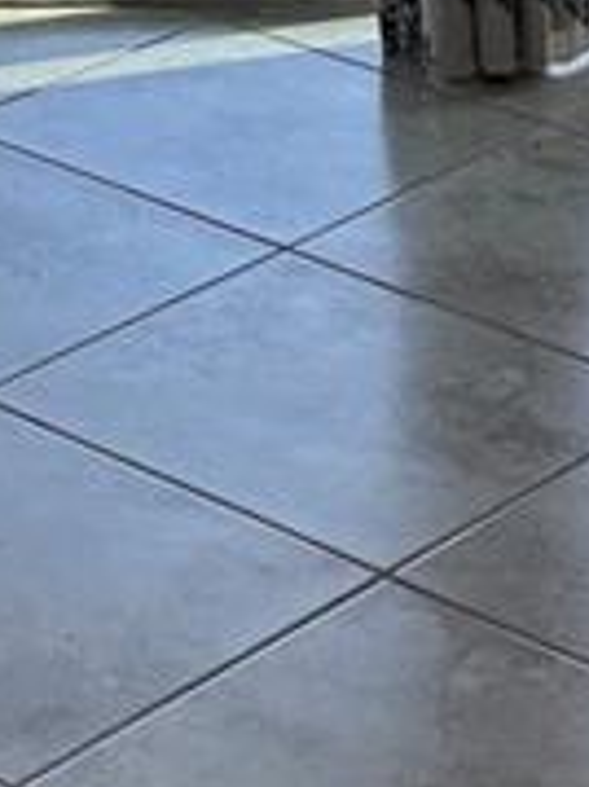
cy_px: -1095
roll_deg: +0.3
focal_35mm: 161
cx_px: -365
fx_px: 3657
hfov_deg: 8.9
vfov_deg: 10.6
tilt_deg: -3.4
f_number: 1.78
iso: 80
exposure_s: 1/345
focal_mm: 6.76
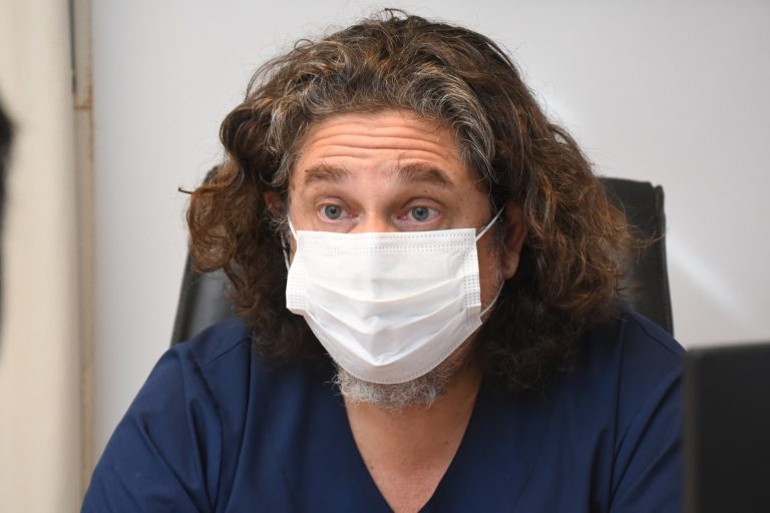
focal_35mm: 93
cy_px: 256
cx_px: 385
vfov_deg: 14.7
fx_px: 1989
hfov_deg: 21.9
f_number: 8
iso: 3200
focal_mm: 62
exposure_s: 1/250
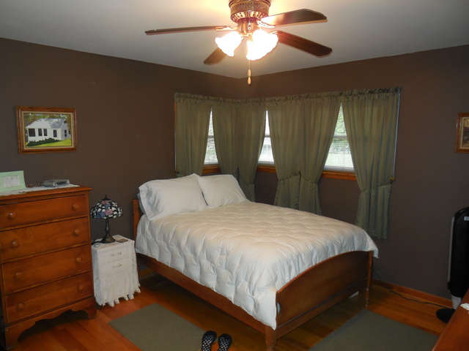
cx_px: 234
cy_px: 176
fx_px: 339
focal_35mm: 25
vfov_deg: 54.9
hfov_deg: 69.4
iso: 320
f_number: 3.1
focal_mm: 4.5
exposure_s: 1/25
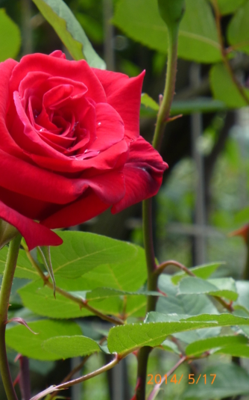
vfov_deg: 5.3
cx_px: 31
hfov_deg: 3.3
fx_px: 4292
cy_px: 116
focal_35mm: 395
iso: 100
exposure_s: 1/80
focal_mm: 44.4
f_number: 5.7
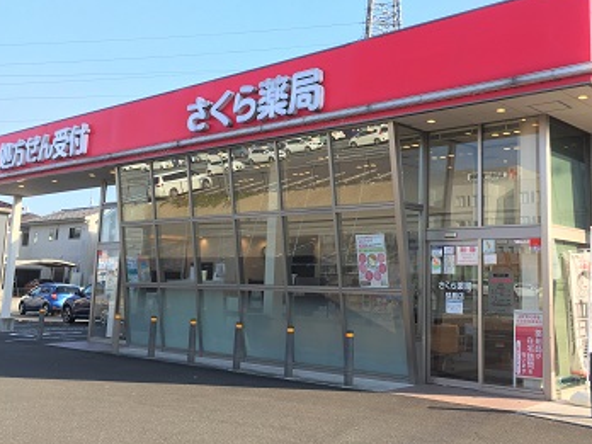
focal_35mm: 40
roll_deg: -2.1
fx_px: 684
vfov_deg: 35.8
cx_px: 359
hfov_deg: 46.5
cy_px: 177
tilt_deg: +6.9
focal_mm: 4.15
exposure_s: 1/322
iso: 25
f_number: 2.2
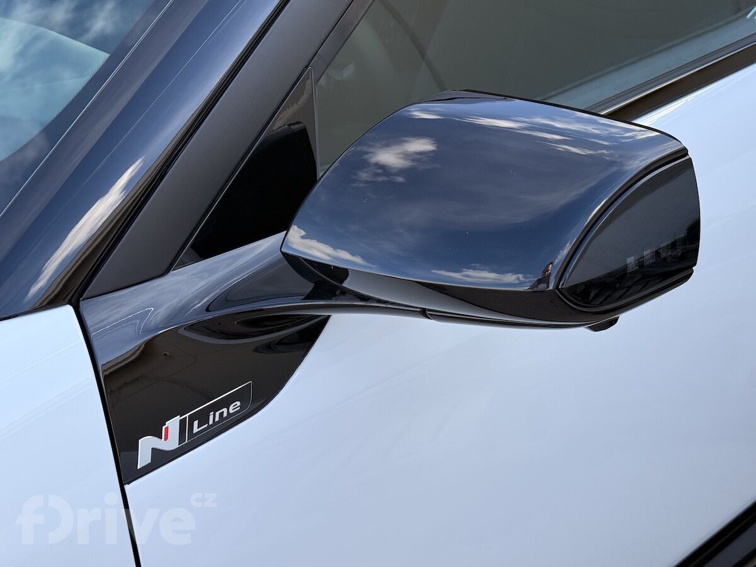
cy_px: 284
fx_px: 1048
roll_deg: +0.2
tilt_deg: -27.0
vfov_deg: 30.3
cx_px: 378
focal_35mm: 48
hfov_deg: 39.7
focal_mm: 6.76
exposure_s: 1/1055
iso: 80
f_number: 1.78
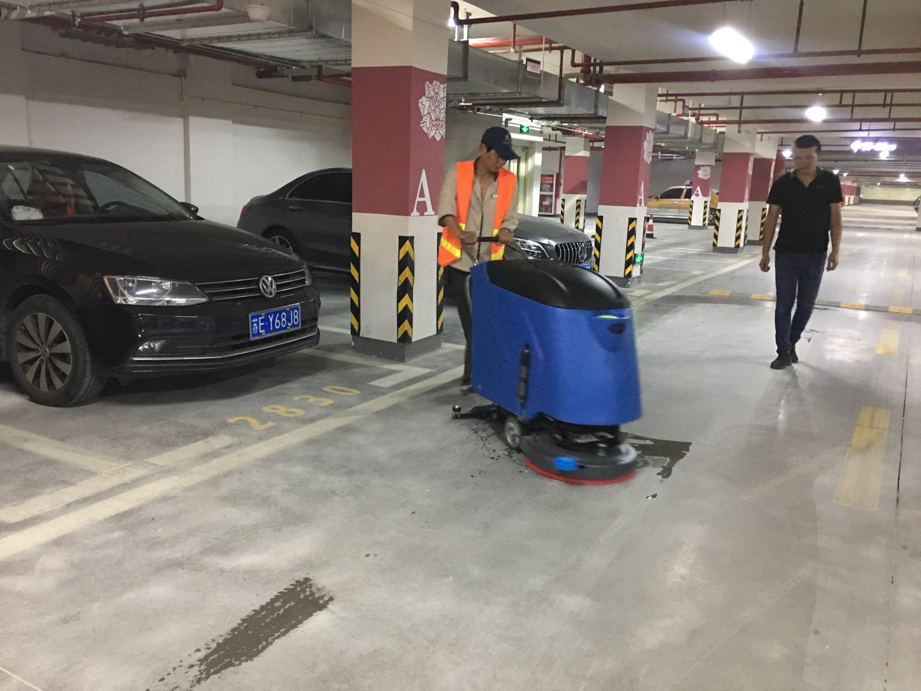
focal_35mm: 29
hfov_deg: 61.7
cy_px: 346
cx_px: 460
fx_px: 772
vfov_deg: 48.2
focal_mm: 4.15
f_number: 2.2
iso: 125
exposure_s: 1/4
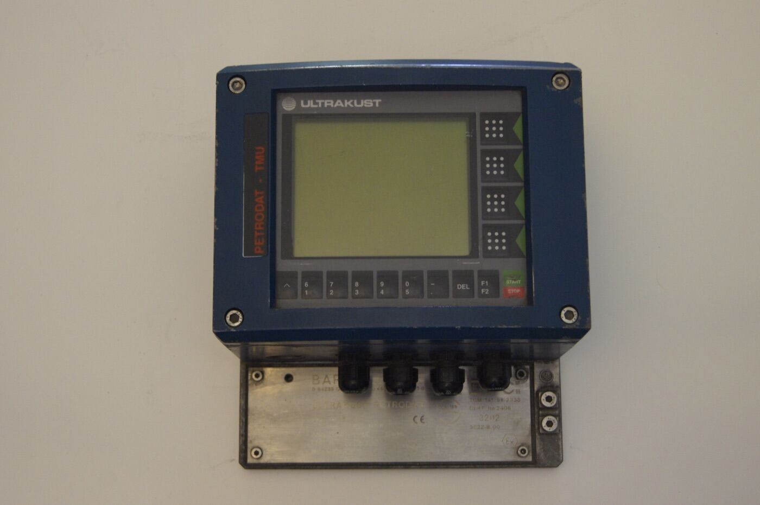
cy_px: 252
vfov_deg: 20.1
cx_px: 380
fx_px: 1424
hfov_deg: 29.9
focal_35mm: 68
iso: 1600
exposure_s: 1/15
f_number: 5.6
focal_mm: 45
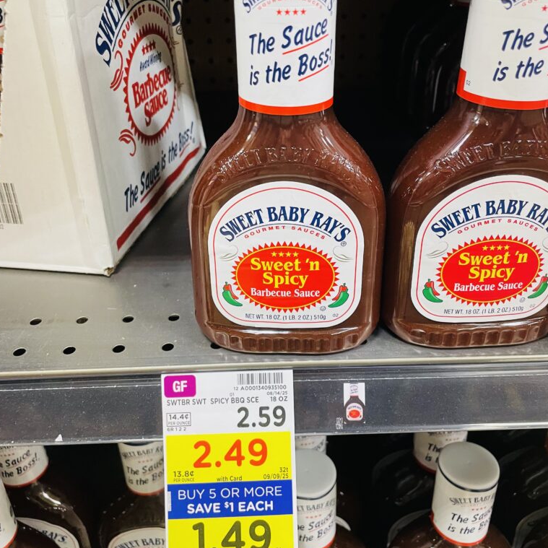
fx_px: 555
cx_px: 272
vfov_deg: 52.5
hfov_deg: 52.5
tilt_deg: -30.2
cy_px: 253
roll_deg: +1.3
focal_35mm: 31
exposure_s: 1/60
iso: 250
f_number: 1.6
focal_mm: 4.2
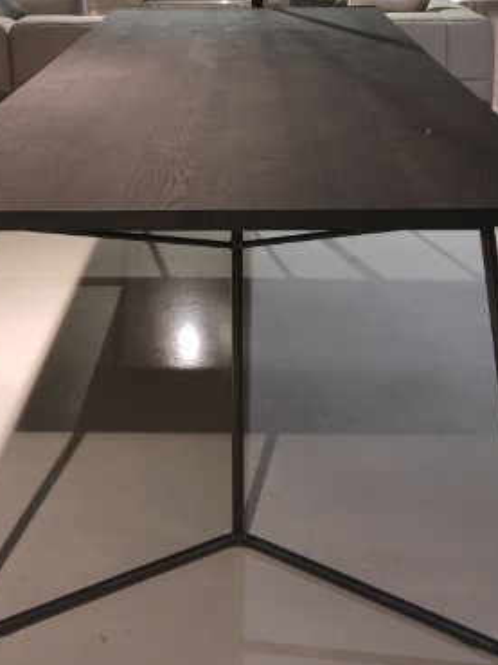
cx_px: 232
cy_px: 169
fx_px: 864
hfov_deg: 32.1
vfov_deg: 40.9
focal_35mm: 45
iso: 194
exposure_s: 1/50
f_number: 1.8
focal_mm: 3.95
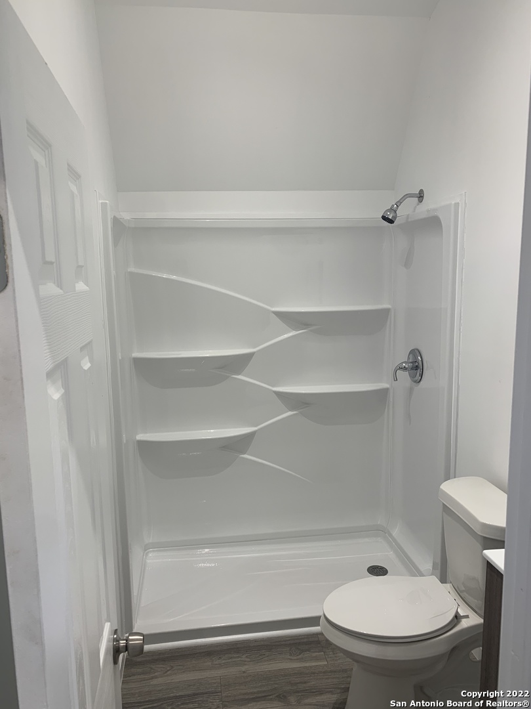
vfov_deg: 67.3
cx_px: 266
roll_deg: +1.5
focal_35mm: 26
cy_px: 354
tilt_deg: -7.7
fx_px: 532
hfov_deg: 53.1
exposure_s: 1/120
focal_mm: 4.25
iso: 64
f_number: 1.8
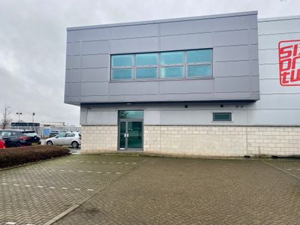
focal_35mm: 26
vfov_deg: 53.1
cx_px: 150
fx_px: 225
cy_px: 112
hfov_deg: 67.3
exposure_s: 1/121
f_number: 1.8
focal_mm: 4.25
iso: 50
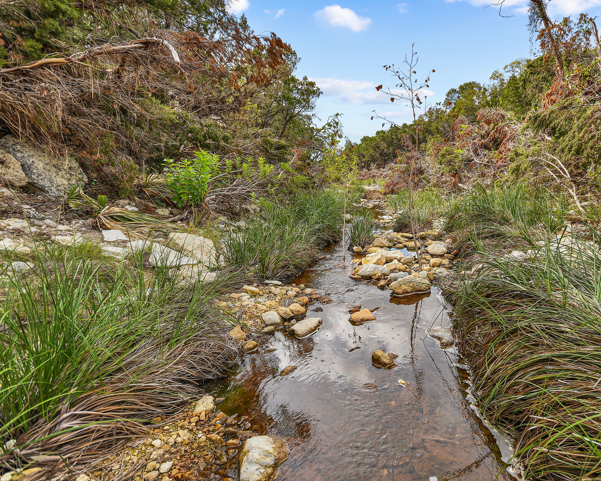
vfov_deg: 69.2
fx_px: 349
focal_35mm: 20
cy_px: 234
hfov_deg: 80.1
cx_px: 373
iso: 125
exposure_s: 1/20
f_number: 5.6
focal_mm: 11
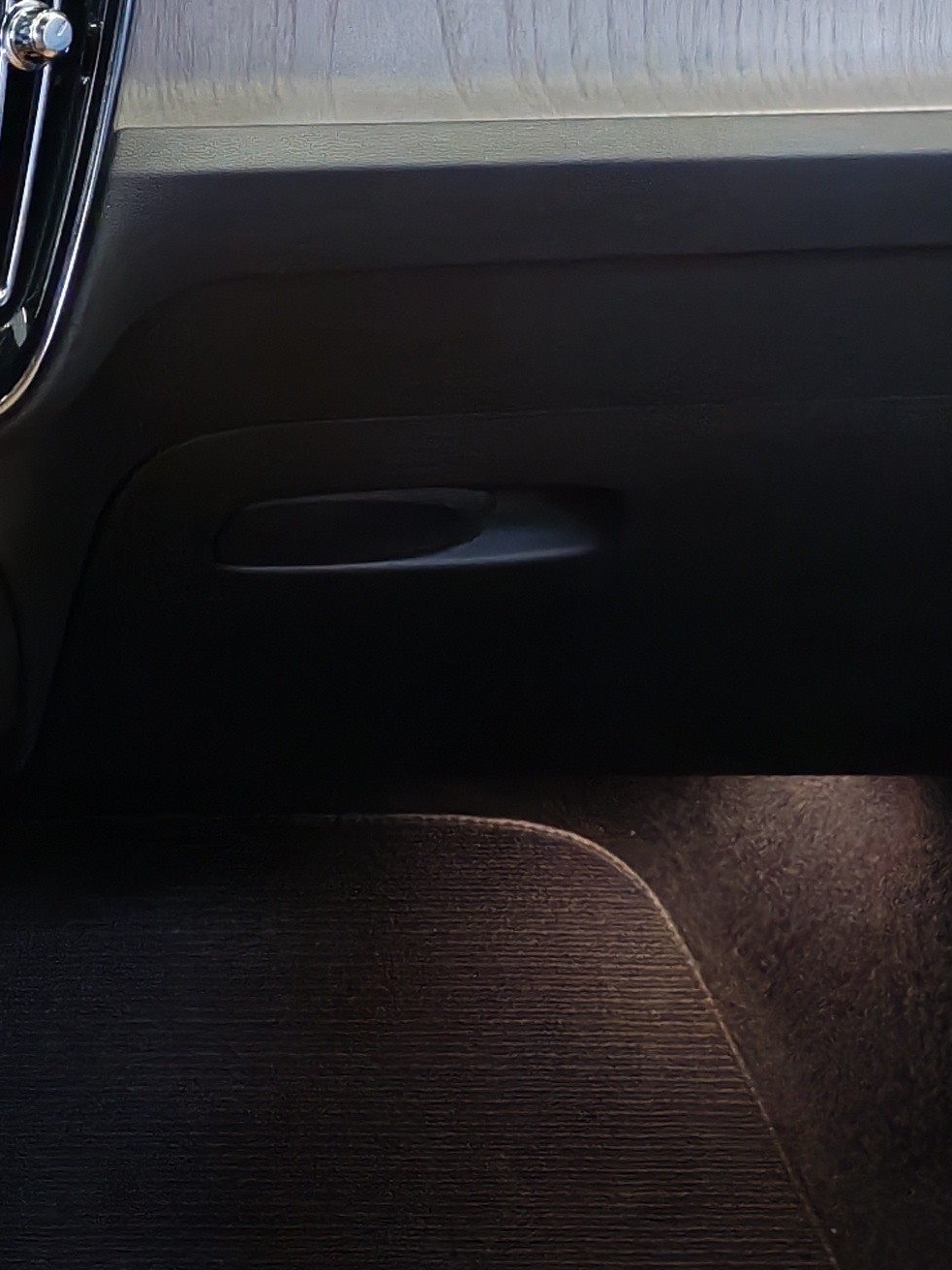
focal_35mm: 100
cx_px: -580
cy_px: 731
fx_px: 3667
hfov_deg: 13.7
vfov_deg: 19.6
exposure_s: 1/100
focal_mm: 6.12
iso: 1153
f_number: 1.9
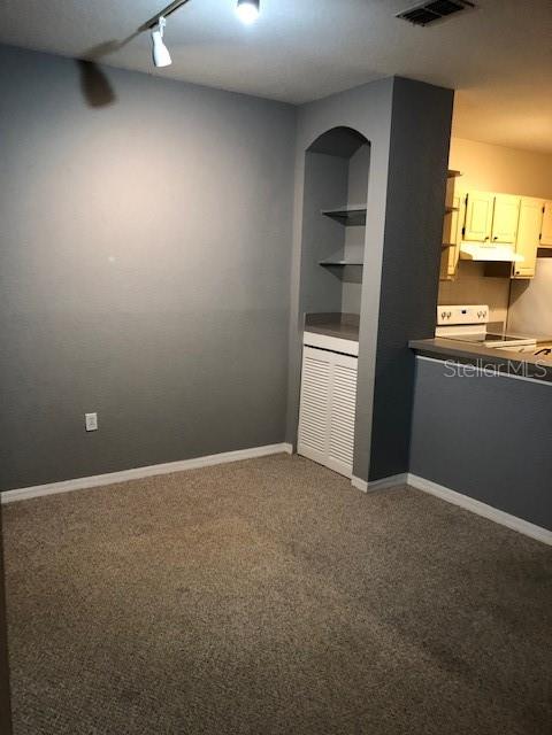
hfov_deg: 49.7
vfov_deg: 63.4
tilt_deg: -10.8
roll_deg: -1.7
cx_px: 276
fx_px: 595
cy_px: 368
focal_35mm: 28
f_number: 1.8
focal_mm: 3.99
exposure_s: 1/15
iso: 100
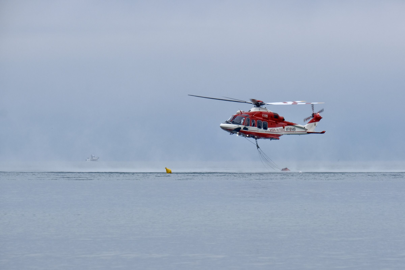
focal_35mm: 300
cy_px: 135
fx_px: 3375
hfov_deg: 6.9
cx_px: 202
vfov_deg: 4.6
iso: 400
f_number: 9
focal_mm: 200
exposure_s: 1/640
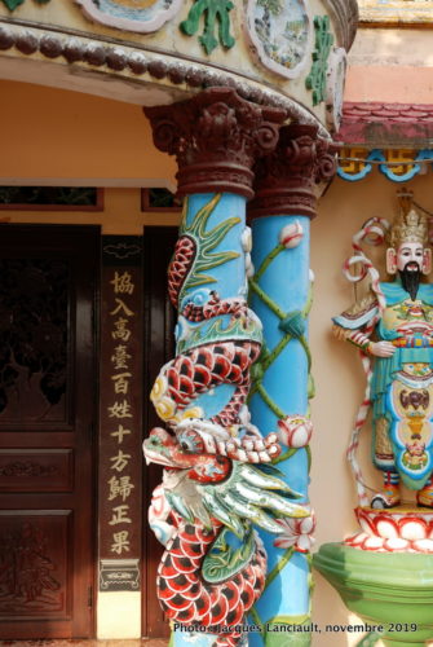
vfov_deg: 37.8
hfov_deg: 25.8
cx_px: 216
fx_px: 944
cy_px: 324
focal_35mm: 52
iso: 100
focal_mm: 35
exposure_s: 1/80
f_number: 4.5
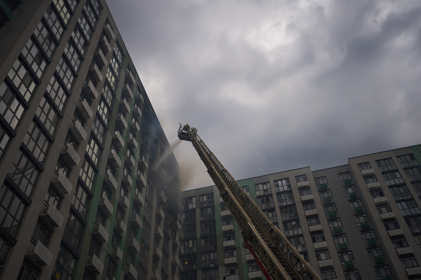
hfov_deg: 54.4
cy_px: 140
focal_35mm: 35
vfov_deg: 37.8
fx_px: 409
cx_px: 210
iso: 320
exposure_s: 1/20000
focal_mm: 35
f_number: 1.4
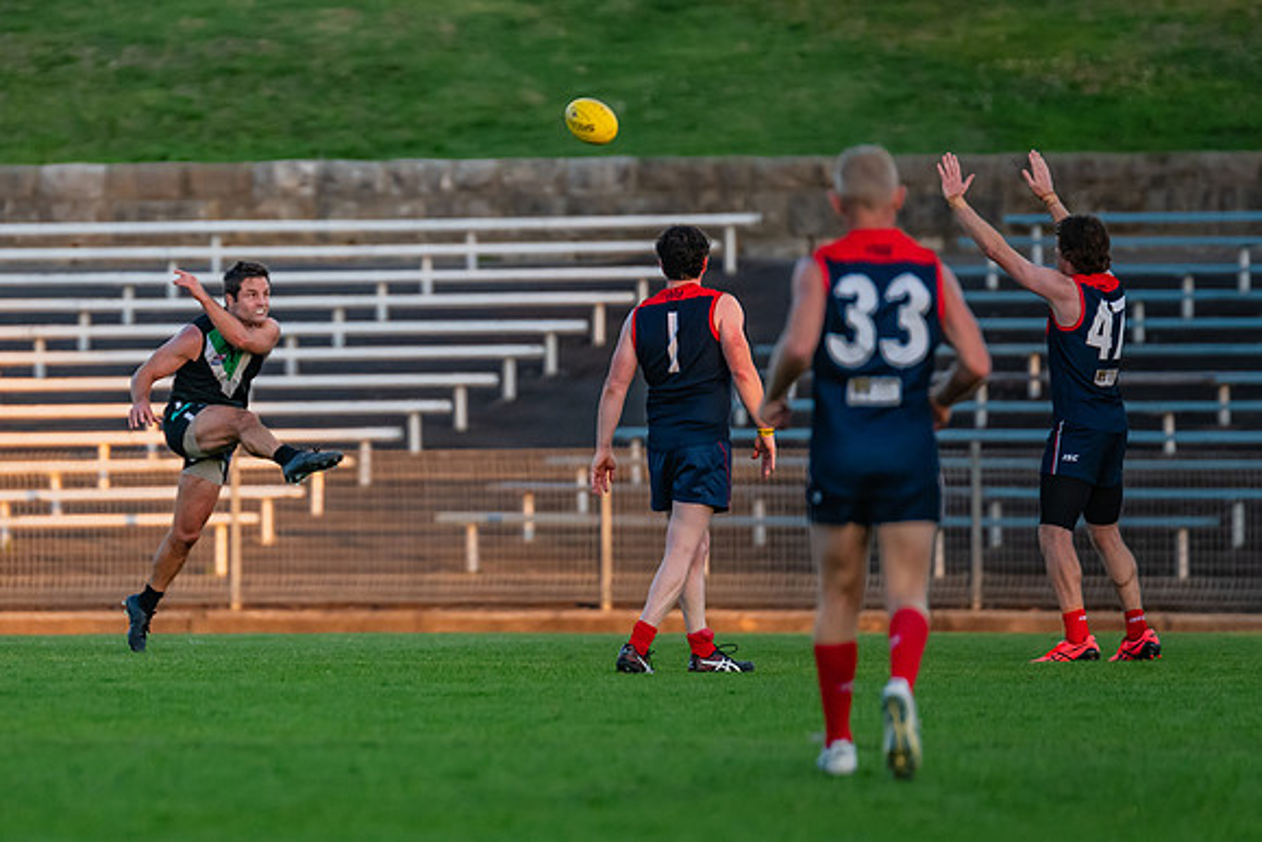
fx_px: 20331
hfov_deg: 3.6
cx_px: 186
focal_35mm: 580
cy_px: 388
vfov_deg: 2.4
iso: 900
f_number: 2.8
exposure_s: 1/1600
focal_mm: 300
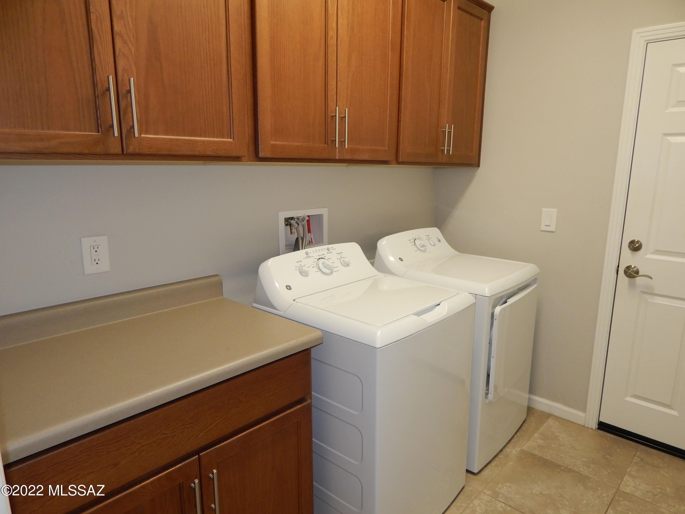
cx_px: 342
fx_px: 455
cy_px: 257
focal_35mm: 23
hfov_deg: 73.9
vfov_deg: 58.9
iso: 180
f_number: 3
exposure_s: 1/30
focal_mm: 4
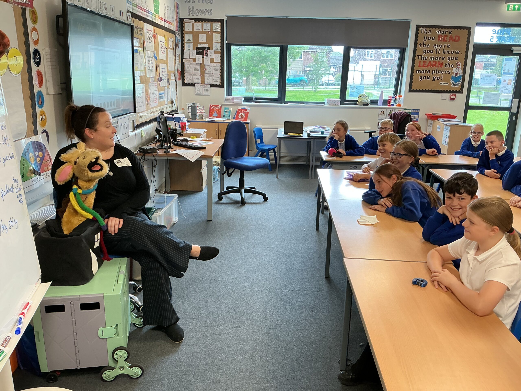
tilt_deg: -16.9
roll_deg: -1.9
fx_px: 436
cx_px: 260
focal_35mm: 29
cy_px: 196
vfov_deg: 48.2
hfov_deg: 61.7
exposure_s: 1/60
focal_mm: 3
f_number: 1.8
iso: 80
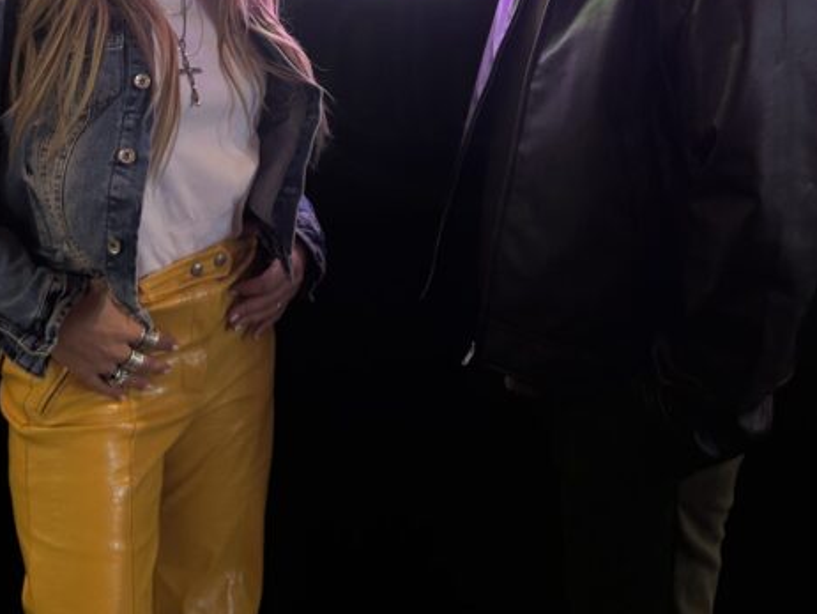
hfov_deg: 41.9
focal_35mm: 45
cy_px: 141
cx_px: 348
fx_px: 1063
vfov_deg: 31.5
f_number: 1.5
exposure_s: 1/100
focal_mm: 5.7
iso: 64
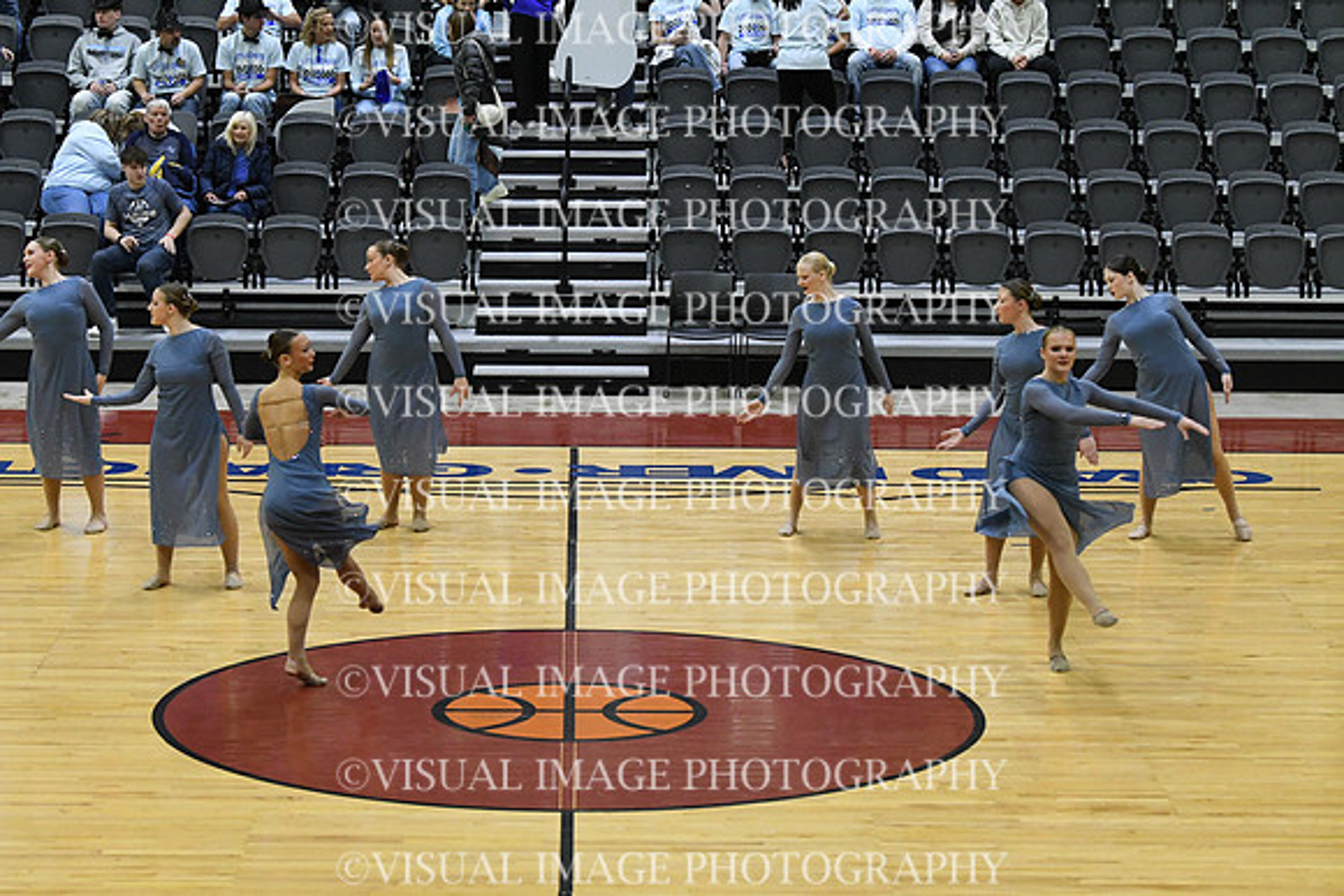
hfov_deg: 19.5
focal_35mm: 105
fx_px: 3921
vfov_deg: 13.0
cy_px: 448
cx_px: 672
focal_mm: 70
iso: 5000
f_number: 4
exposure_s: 1/500
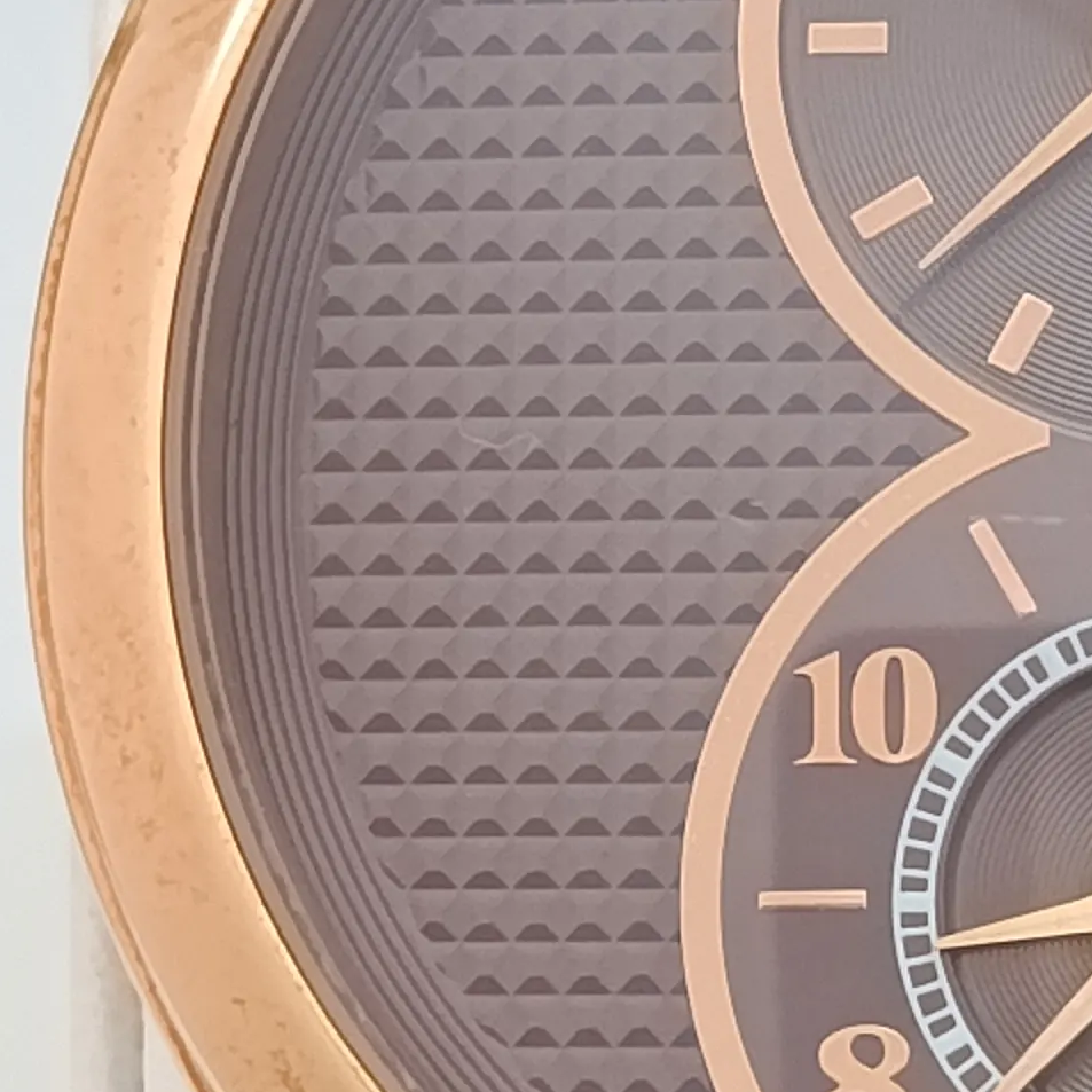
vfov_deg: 9.8
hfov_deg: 9.7
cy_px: 731
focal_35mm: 178
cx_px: 1109
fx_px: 6353
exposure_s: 1/100
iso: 319
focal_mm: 5.24
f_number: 1.7
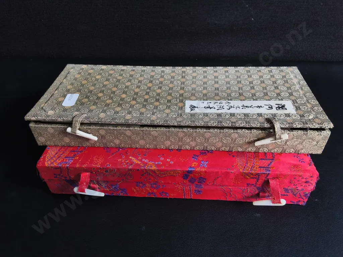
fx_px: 268
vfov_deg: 51.4
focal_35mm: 27
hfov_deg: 65.3
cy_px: 128
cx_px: 172
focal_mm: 2.87
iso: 80
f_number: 2
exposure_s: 1/100
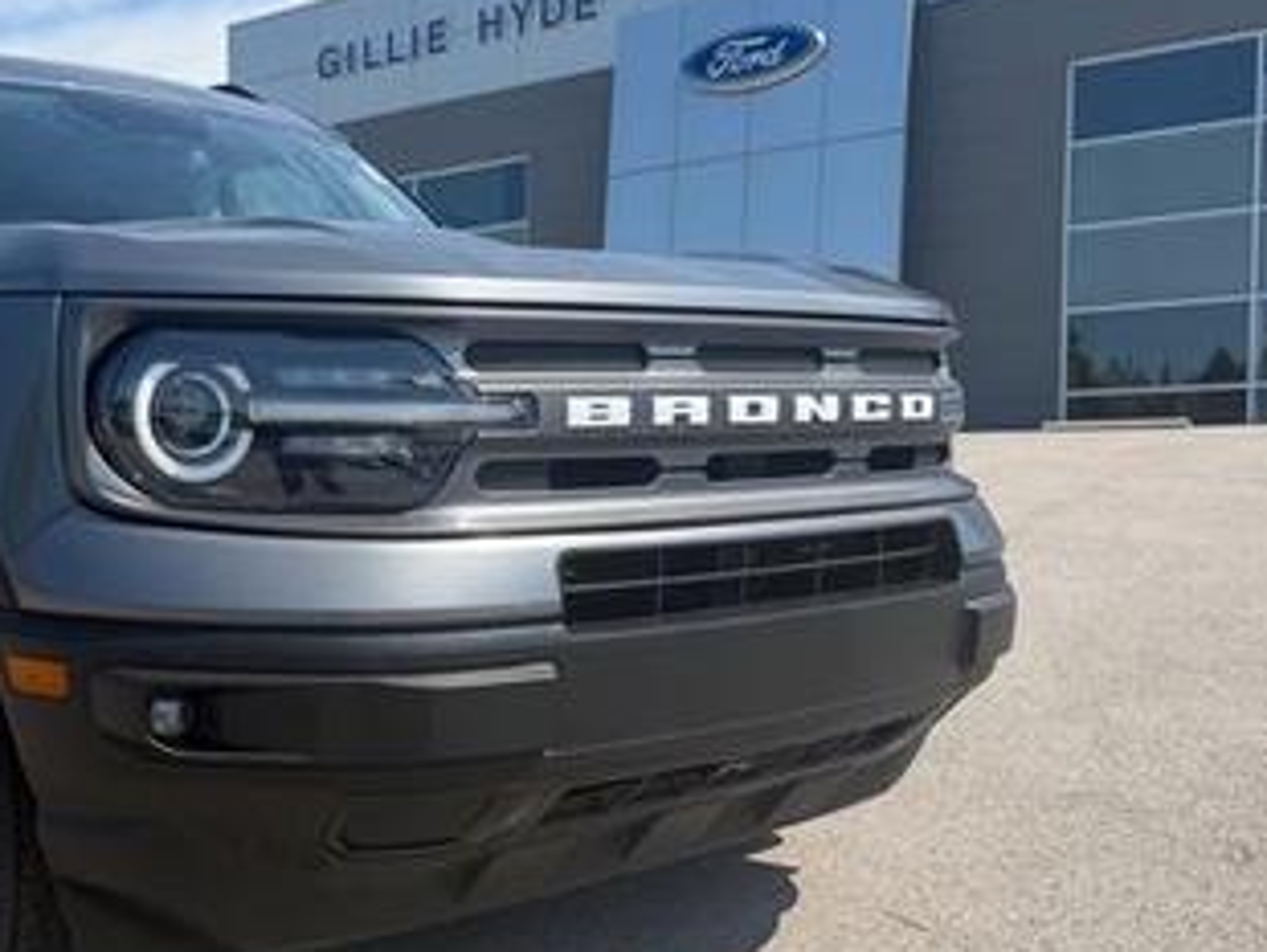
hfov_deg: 46.3
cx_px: 331
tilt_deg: -3.7
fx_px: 1429
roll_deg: +0.2
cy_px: 597
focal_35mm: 39
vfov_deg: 36.6
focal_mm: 6.76
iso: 80
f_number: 1.78
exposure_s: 1/3279
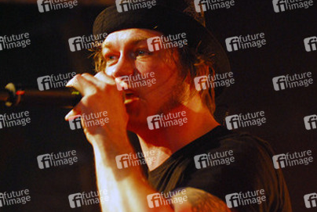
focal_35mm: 133
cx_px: 145
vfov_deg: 10.4
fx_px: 1173
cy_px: 101
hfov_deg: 15.4
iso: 1000
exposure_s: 1/60
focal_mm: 80
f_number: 2.8
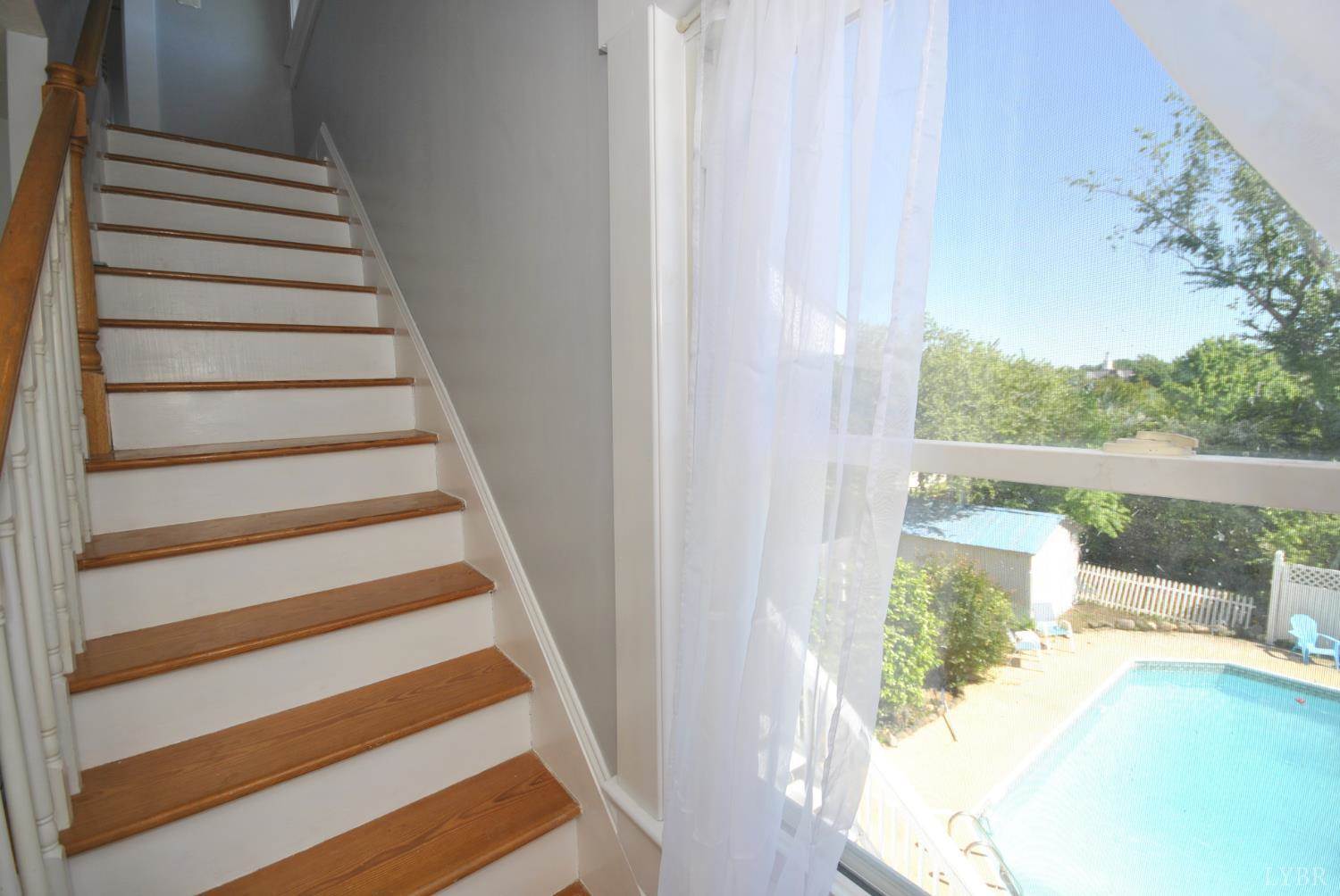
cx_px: 670
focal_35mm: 15
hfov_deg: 100.3
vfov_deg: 77.5
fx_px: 559
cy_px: 448
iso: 100
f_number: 5.6
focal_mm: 10
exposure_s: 1/125
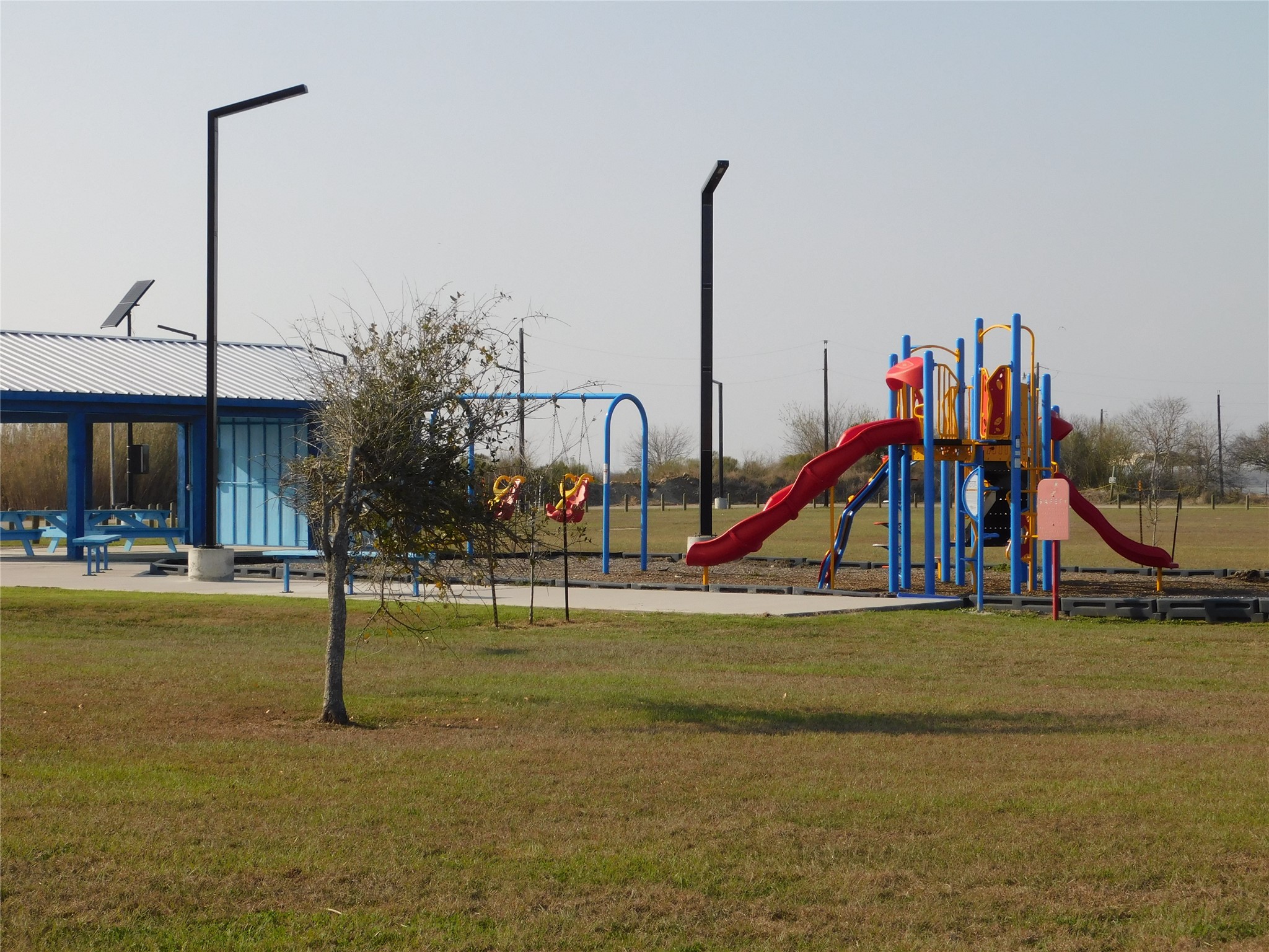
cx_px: 634
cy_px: 476
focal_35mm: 80
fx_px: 2933
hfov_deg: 24.4
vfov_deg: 18.4
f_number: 4.4
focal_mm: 14.2
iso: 125
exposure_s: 1/1000
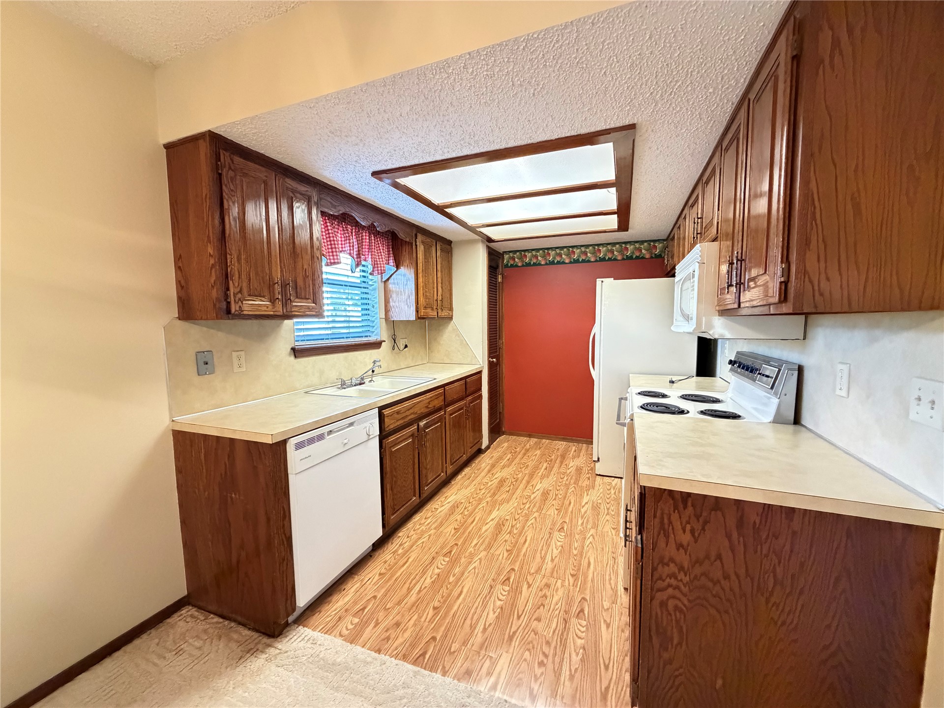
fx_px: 382
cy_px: 354
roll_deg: +0.9
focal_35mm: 14
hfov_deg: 102.1
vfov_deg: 85.7
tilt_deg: -4.5
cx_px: 472
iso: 1000
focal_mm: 2.22
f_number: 2.2
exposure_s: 1/60
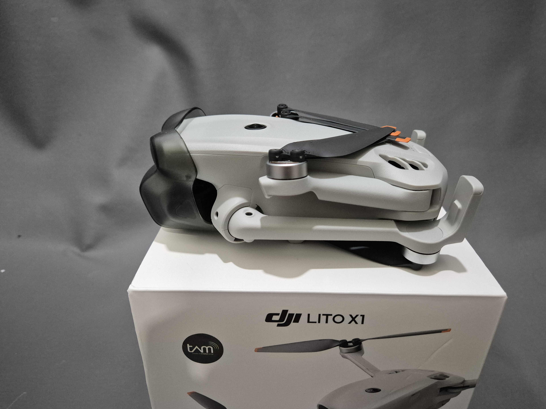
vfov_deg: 56.8
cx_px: 280
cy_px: 201
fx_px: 379
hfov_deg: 71.6
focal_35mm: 24
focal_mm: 5.4
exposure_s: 1/100
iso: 1250
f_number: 1.8
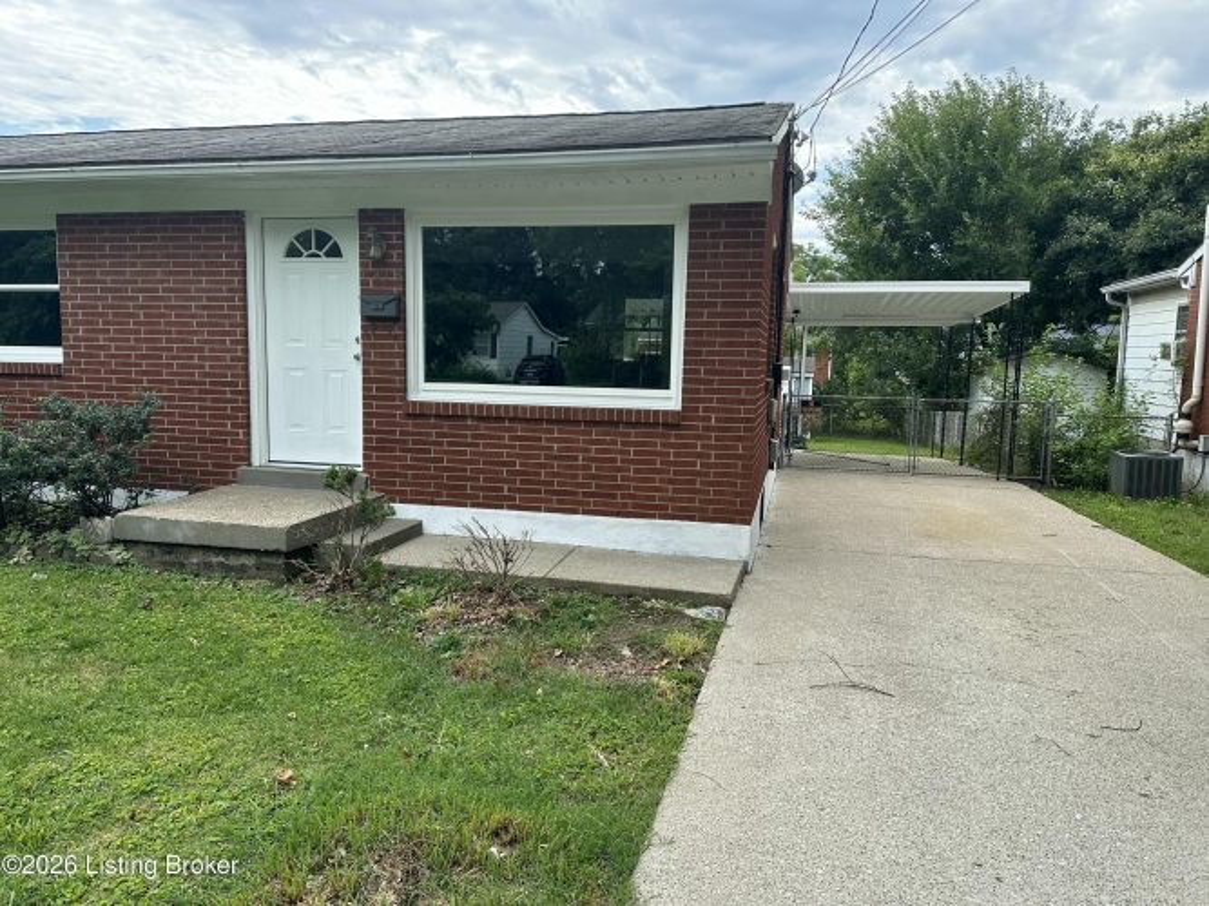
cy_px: 453
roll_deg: -0.9
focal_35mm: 24
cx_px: 604
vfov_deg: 56.8
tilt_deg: -6.3
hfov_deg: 71.6
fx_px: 838
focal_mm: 6.86
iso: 80
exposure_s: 1/1433
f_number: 1.78
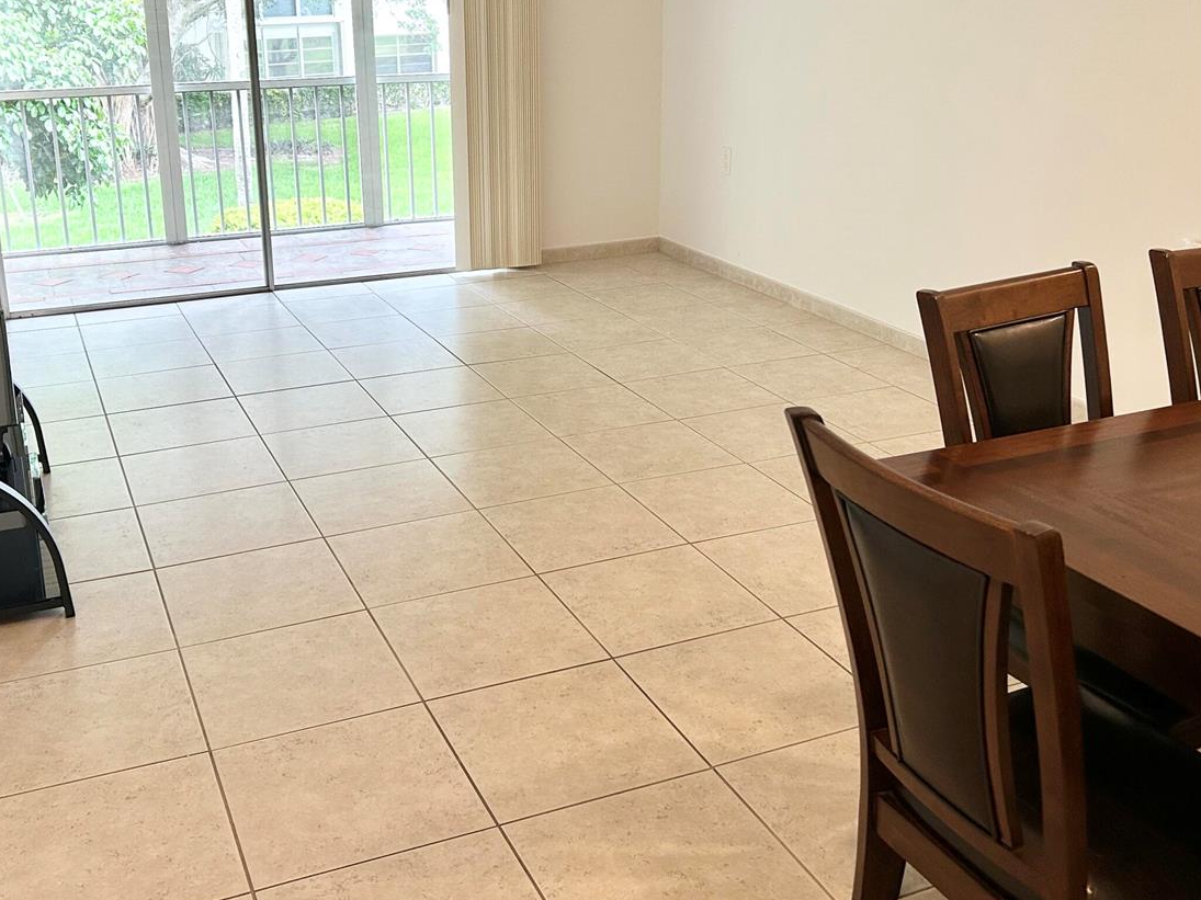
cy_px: 303
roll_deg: +0.8
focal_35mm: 38
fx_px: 1318
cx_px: 536
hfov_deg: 48.9
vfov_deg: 37.3
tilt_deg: -14.9
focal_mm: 5.7
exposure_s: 1/120
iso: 125
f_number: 1.5
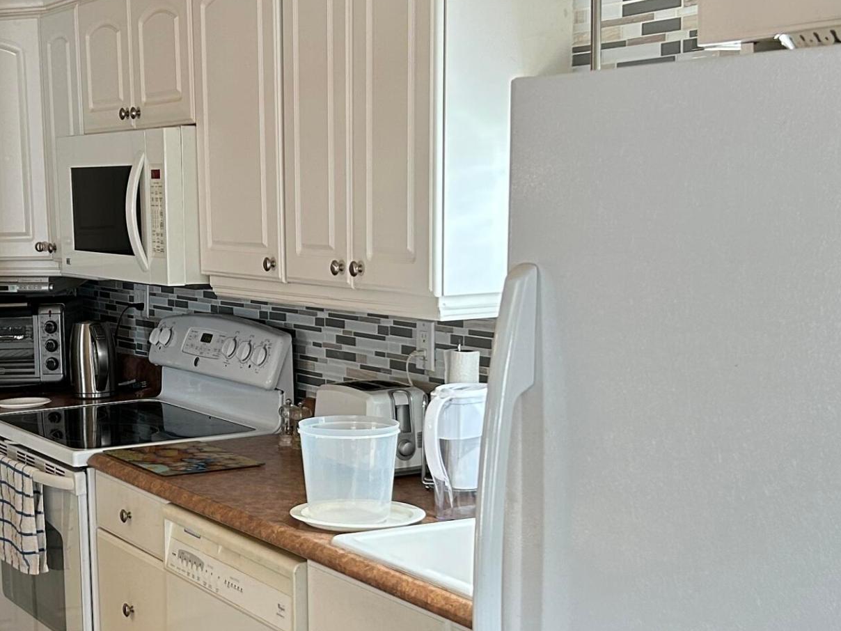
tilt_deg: -8.1
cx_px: 178
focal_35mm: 62
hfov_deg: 30.5
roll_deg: +1.5
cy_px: 387
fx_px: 1506
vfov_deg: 23.6
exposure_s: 1/60
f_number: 1.5
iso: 160
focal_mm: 5.7
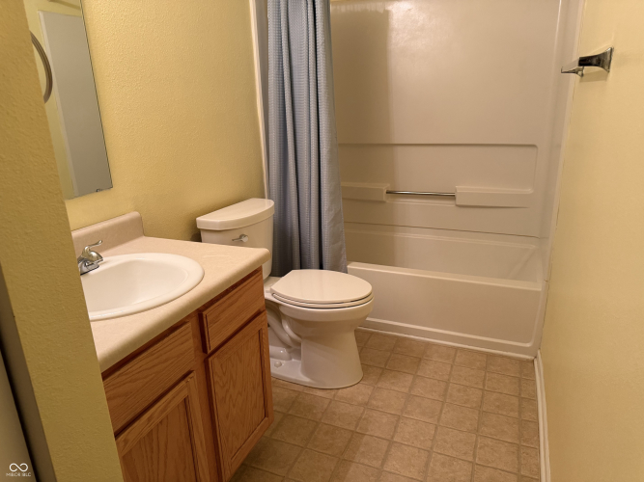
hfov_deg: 71.6
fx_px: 446
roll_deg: +2.7
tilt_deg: -16.4
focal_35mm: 24
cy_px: 241
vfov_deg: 56.8
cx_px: 322
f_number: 1.78
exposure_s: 1/60
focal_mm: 6.76
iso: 400
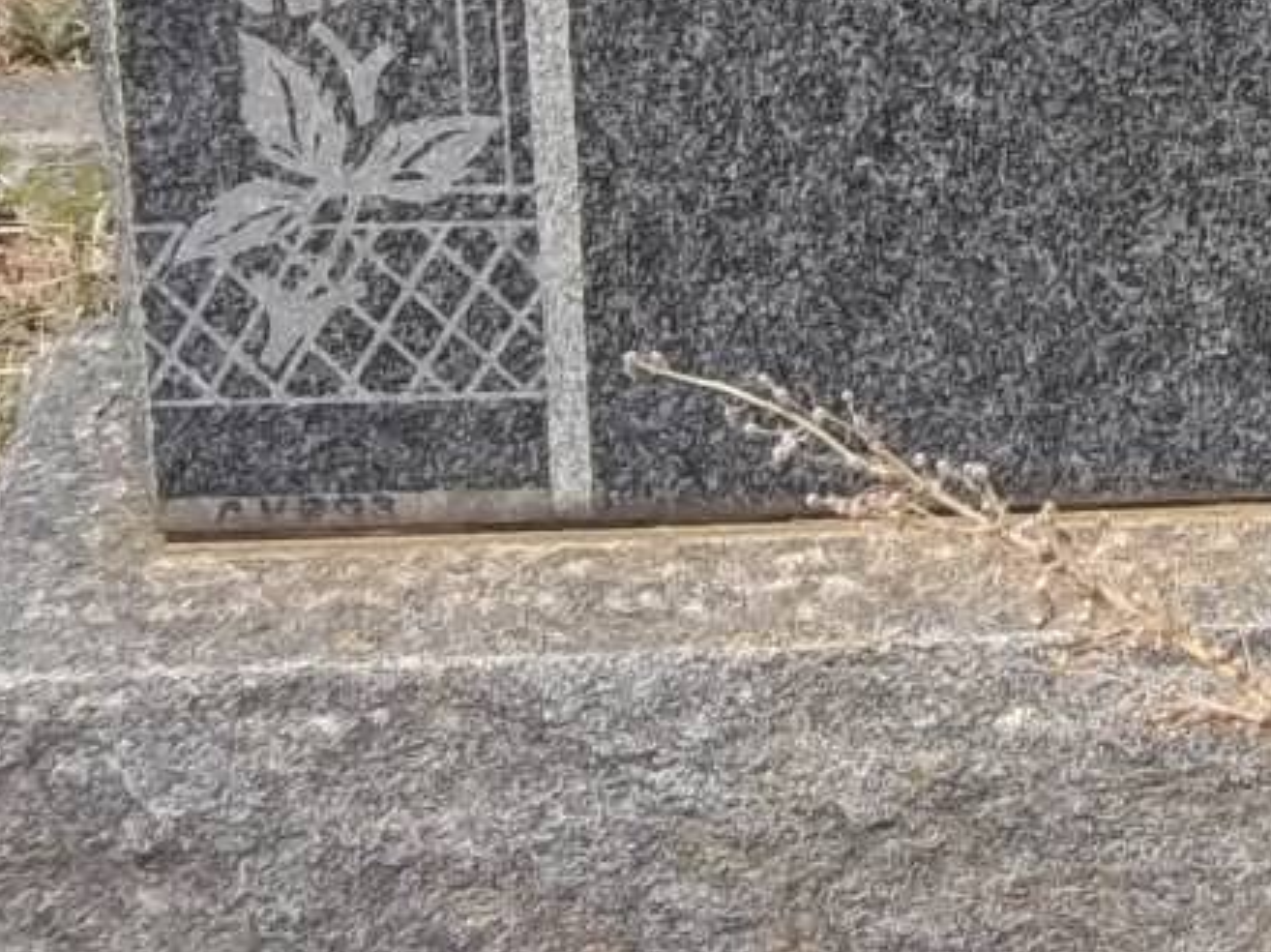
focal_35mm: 137
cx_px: 1724
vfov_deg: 10.5
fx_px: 5027
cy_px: -340
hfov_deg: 13.8
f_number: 7
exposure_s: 1/200
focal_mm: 8.8
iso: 80
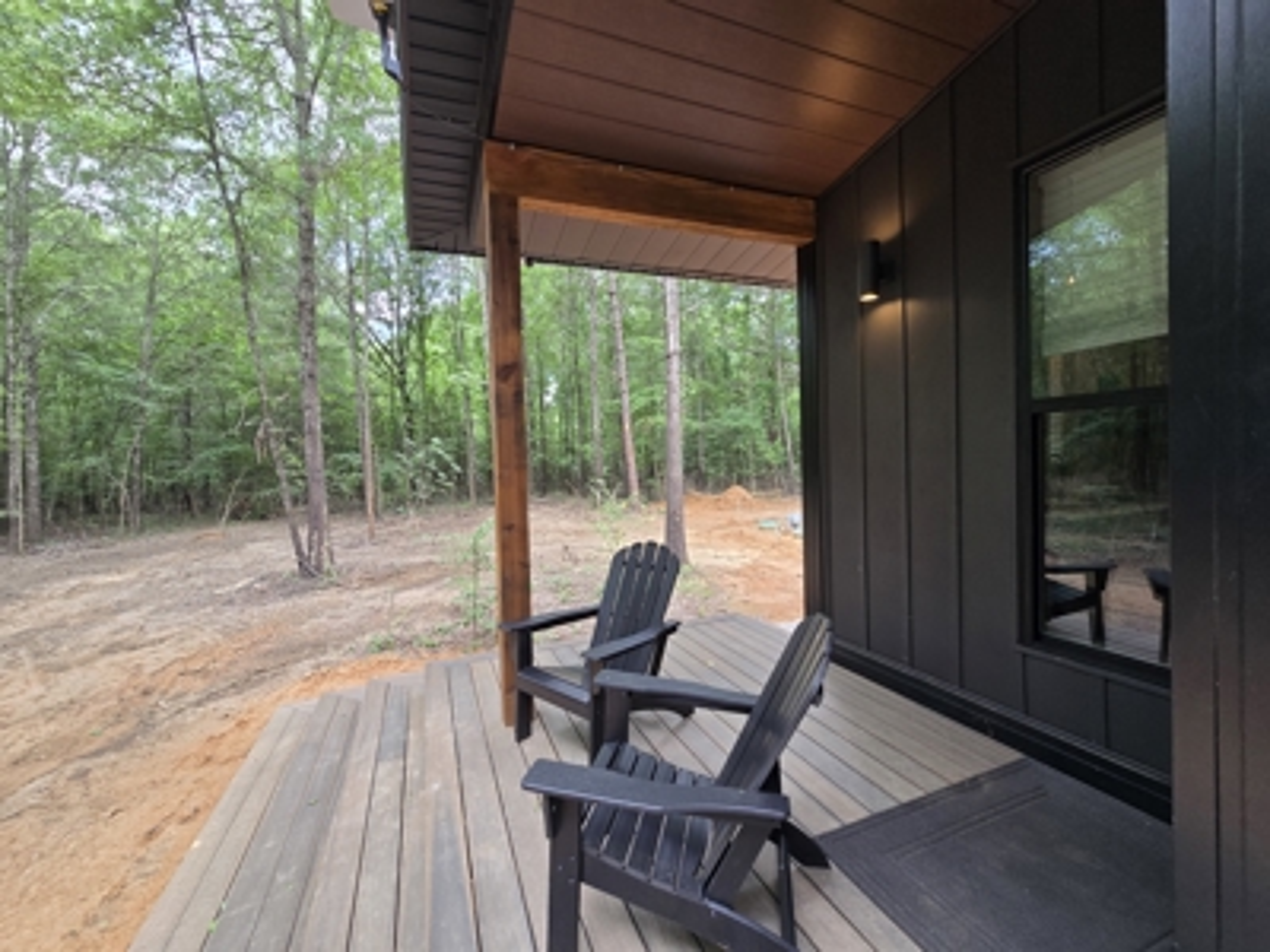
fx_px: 477
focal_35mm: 13
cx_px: 635
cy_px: 476
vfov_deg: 89.9
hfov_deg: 106.2
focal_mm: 2.2
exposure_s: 1/120
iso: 80
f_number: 2.2
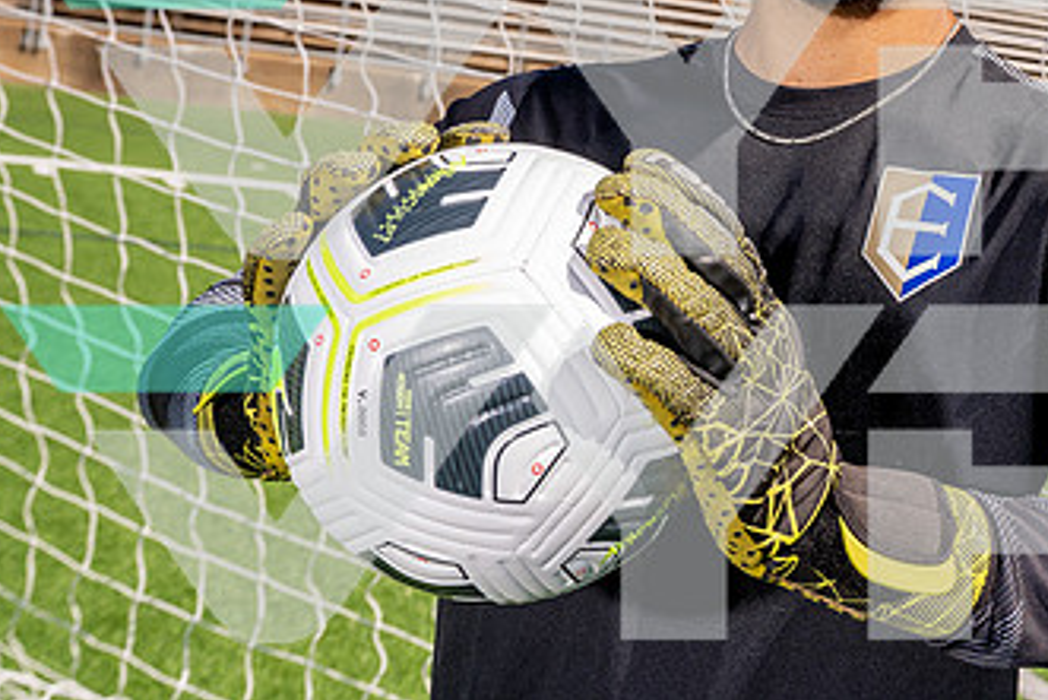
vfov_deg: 19.2
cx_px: 817
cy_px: 90
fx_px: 2039
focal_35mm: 70
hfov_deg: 28.3
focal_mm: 40
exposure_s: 1/250
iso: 100
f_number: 8
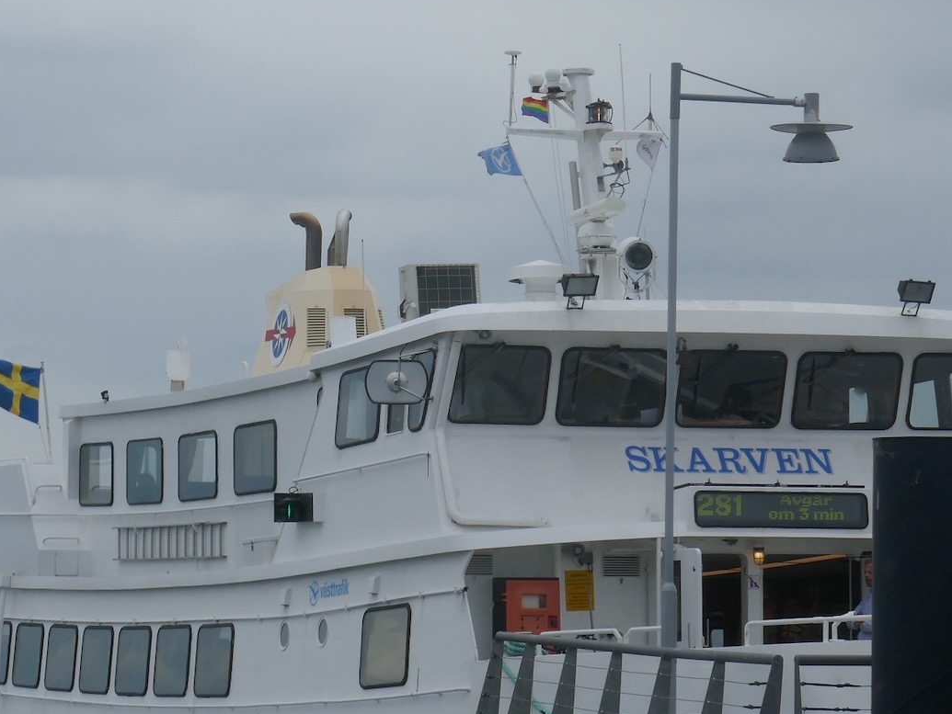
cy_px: 414
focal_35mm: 156
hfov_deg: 12.5
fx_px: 4292
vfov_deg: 9.5
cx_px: 26
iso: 200
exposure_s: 1/800
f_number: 8
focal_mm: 25.5
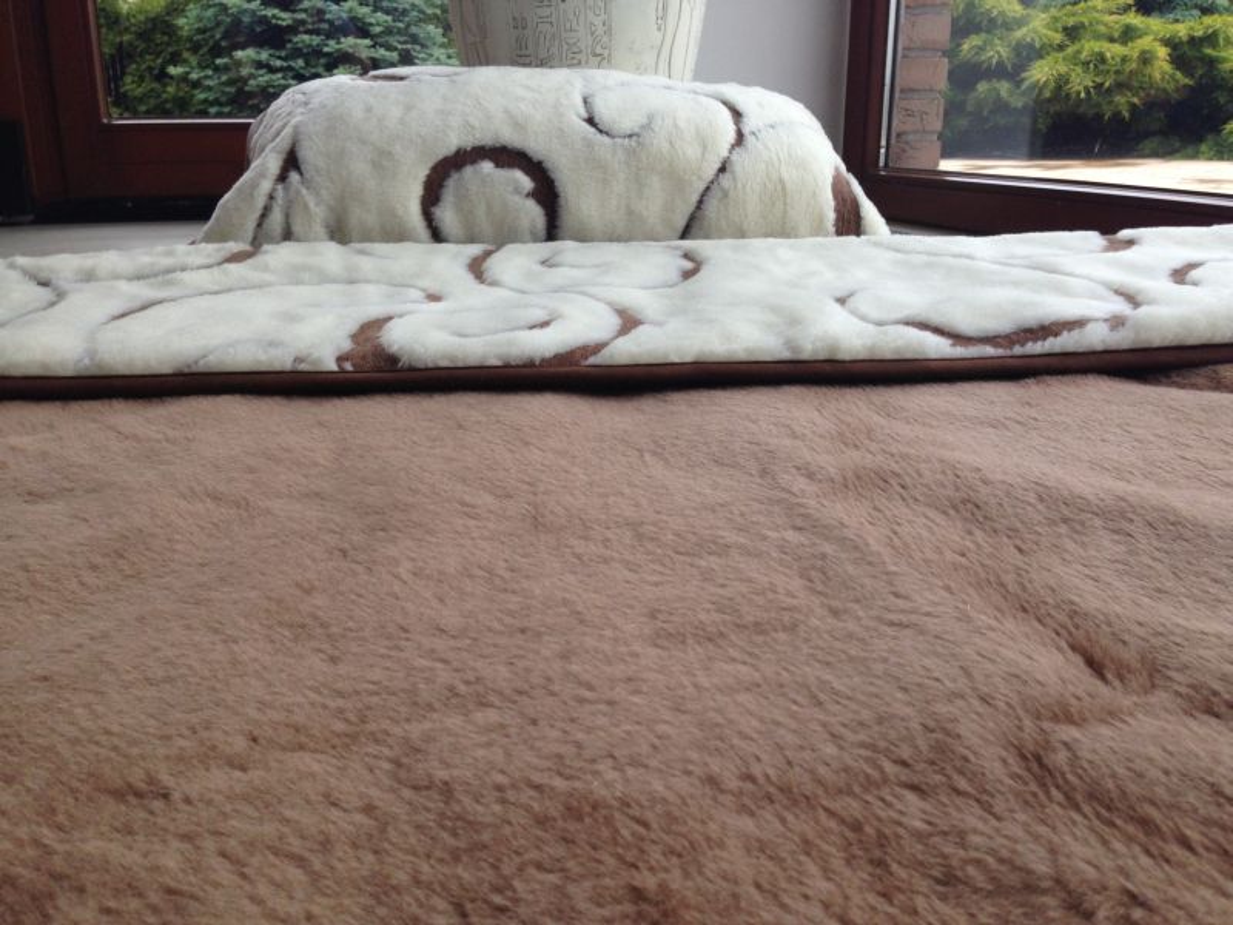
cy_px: 462
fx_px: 1175
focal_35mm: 33
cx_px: 616
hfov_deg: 55.4
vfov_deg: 42.9
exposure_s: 1/120
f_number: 2.4
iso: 64
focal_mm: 4.13
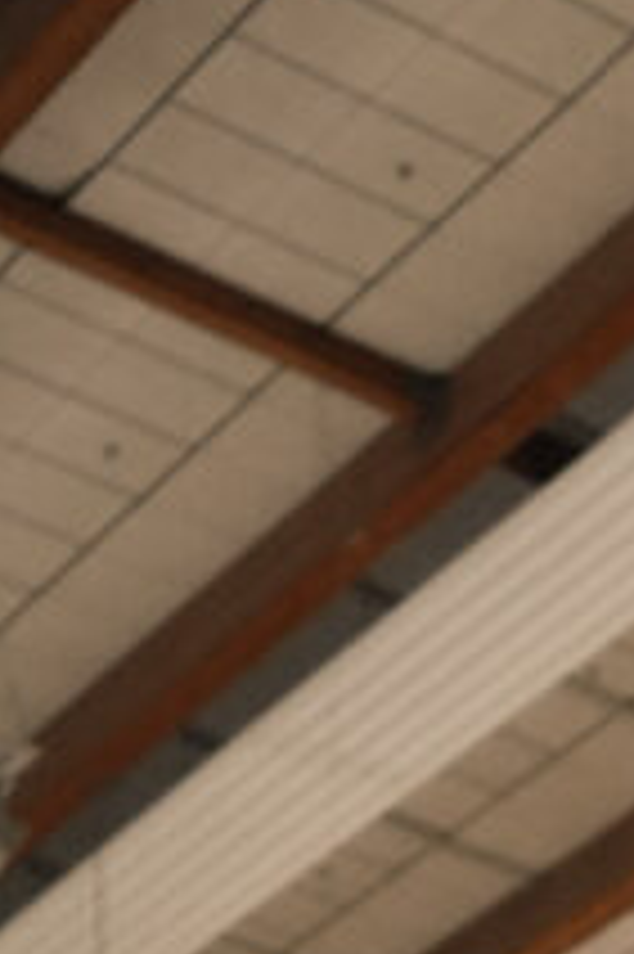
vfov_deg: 8.9
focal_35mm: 185
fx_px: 4895
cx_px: 1805
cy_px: 2974
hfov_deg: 6.8
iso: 640
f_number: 2.8
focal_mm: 28
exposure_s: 1/100
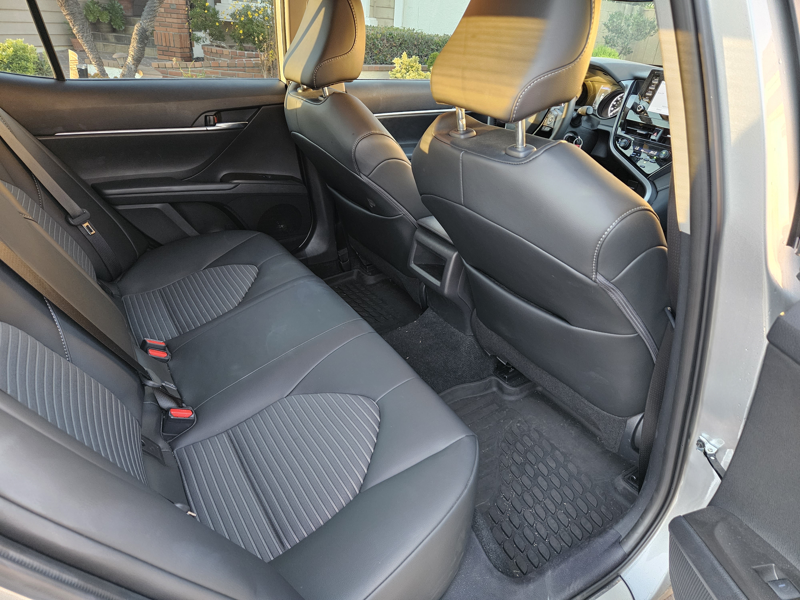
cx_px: 400
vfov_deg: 58.9
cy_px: 300
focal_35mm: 23
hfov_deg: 73.9
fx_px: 532
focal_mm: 5.4
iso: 640
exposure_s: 1/60
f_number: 1.8
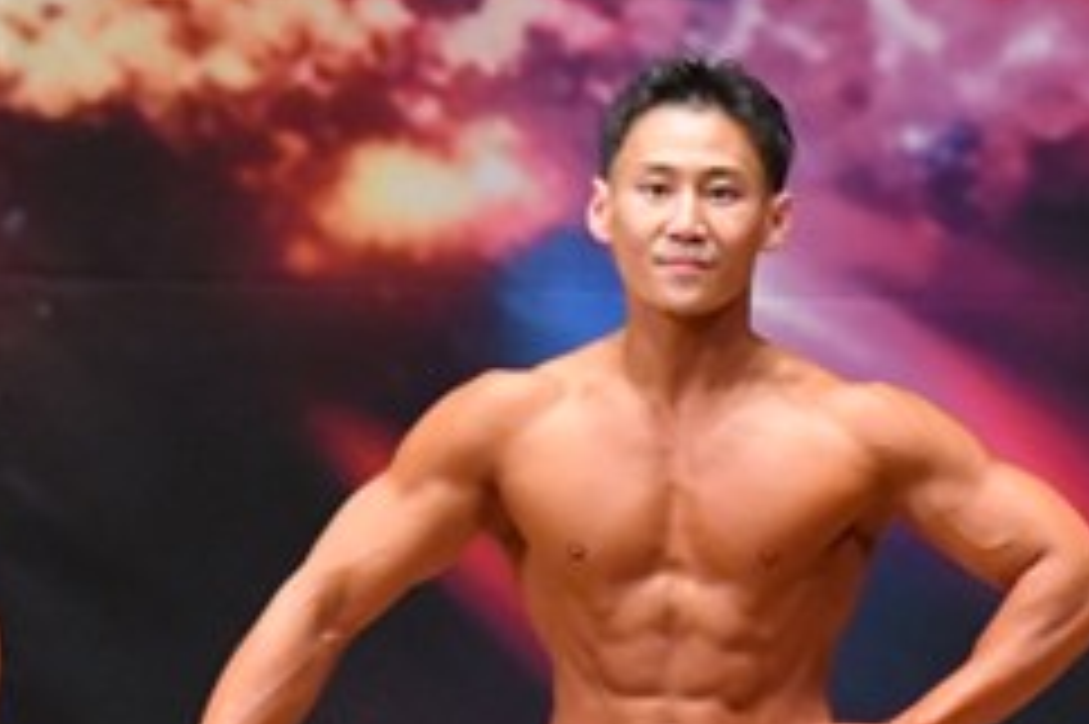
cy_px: 949
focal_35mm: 768
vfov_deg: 1.8
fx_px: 23215
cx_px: 1267
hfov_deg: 2.7
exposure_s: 1/400
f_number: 5.6
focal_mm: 160
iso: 8000
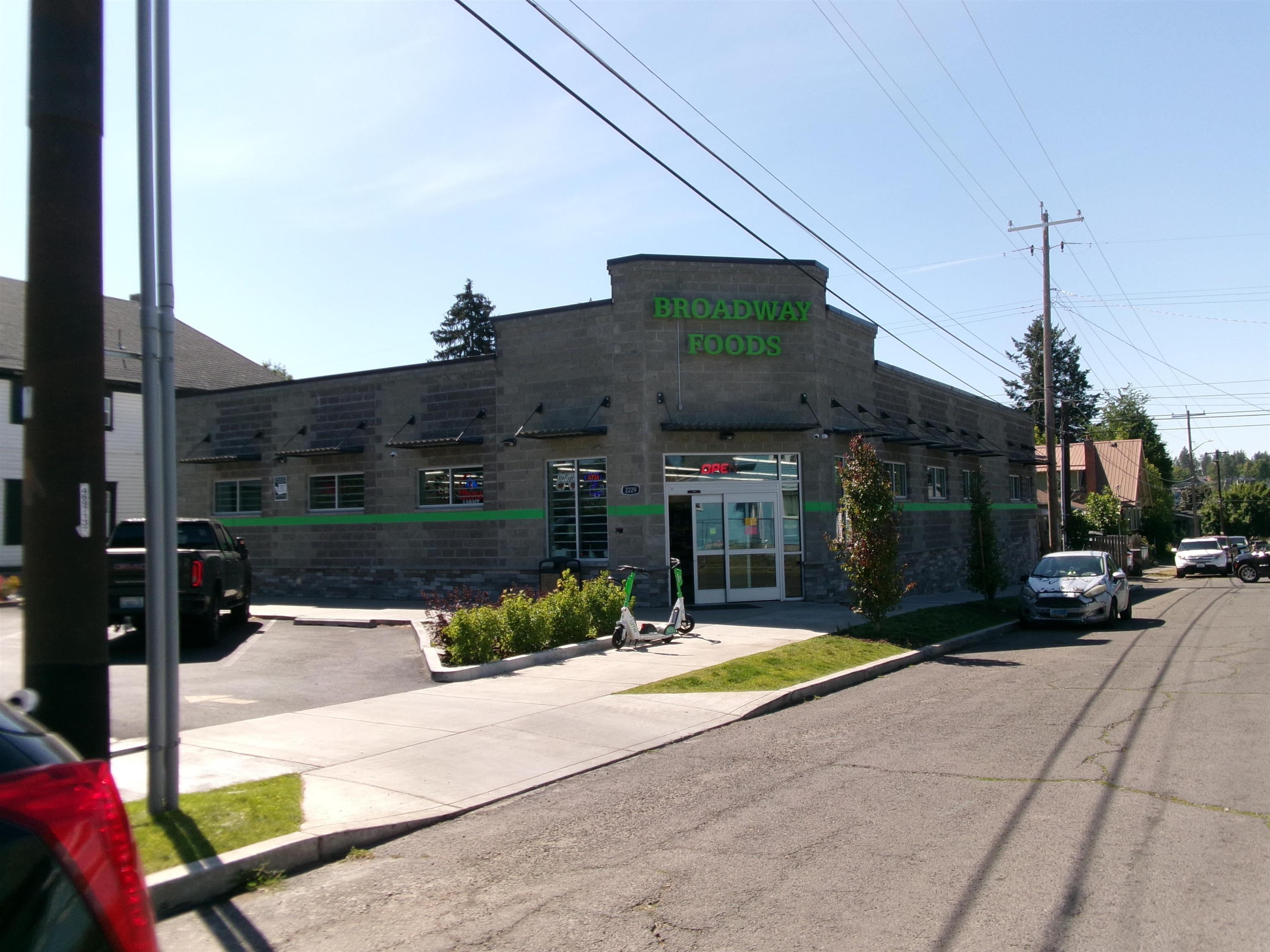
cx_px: 635
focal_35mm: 28
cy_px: 476
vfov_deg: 49.7
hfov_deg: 63.4
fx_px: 1027
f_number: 10.8
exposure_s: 1/105
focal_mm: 5.1
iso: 100
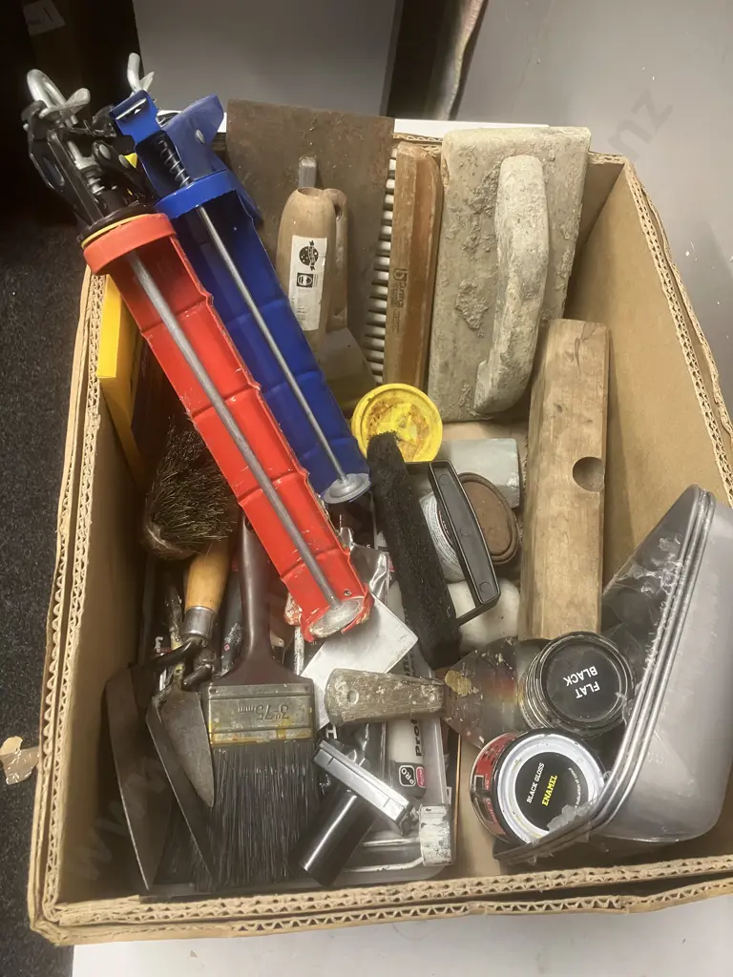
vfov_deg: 63.4
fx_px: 791
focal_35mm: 28
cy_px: 488
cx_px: 366
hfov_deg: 49.7
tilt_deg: -60.7
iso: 160
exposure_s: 1/50
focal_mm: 3.99
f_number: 1.8
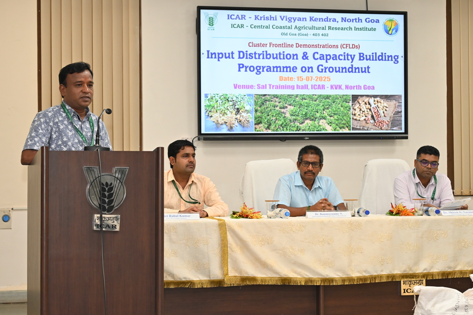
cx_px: 236
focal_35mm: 81
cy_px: 158
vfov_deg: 16.9
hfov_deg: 25.1
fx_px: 1064
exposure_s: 1/125
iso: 1000
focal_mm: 54
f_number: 4
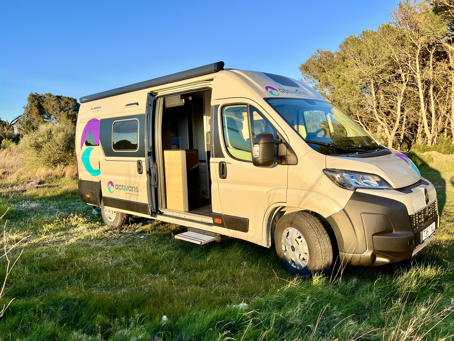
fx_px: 341
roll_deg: +0.6
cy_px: 170
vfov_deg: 53.1
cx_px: 227
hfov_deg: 67.3
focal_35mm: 26
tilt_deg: -4.2
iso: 50
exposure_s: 1/1079
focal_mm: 5.7
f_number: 1.5
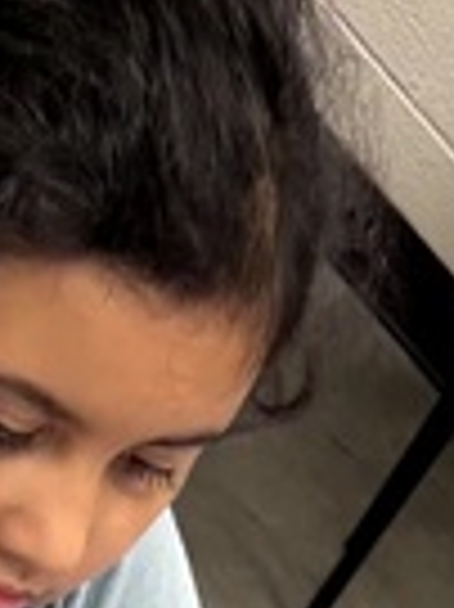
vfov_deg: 8.9
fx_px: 3188
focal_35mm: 182
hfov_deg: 8.1
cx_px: 553
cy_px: 1833
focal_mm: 6.76
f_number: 1.78
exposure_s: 1/60
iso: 125
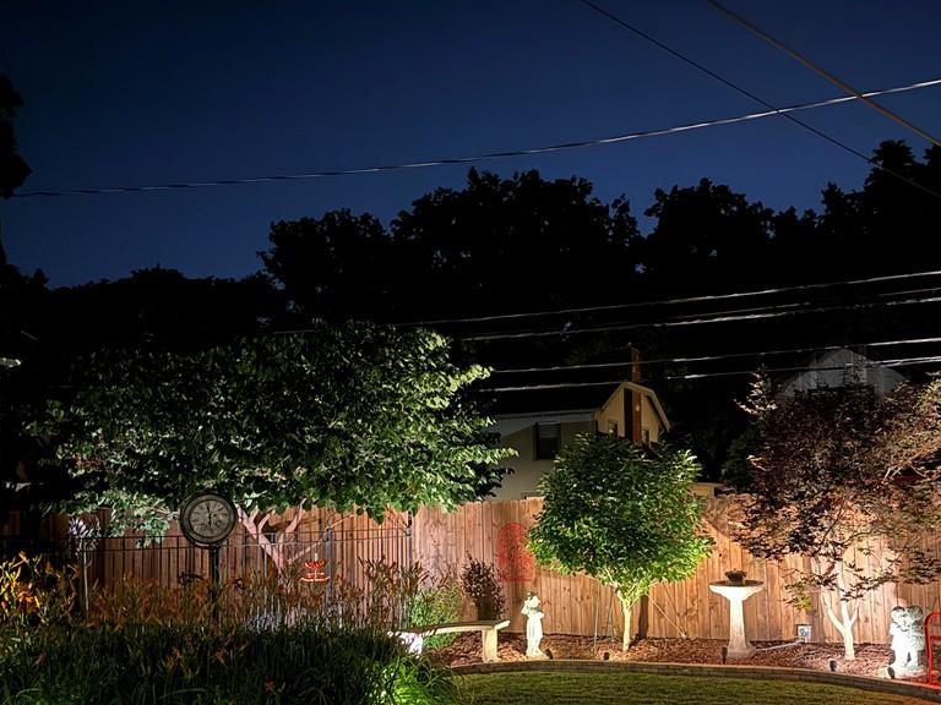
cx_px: 589
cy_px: 460
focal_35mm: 32
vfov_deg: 43.6
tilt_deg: +3.5
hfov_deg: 56.1
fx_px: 870
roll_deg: +1.4
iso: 2000
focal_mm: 6.76
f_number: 1.78
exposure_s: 1/9
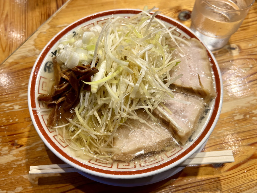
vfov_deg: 53.1
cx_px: 128
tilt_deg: -61.6
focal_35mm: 26
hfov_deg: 67.3
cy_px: 96
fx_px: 193
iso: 40
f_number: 1.5
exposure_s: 1/100
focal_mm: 5.7
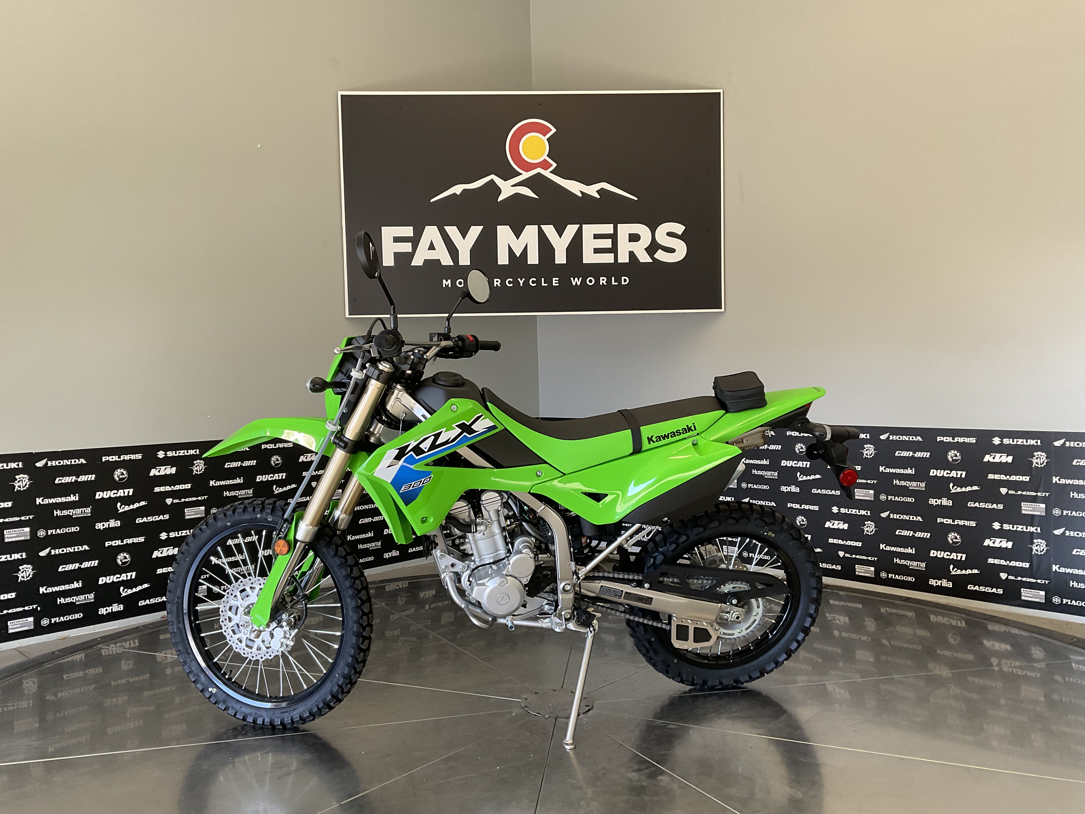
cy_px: 407
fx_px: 909
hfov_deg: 61.7
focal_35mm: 29
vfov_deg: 48.2
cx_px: 542
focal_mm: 3
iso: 64
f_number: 1.8
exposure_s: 1/113
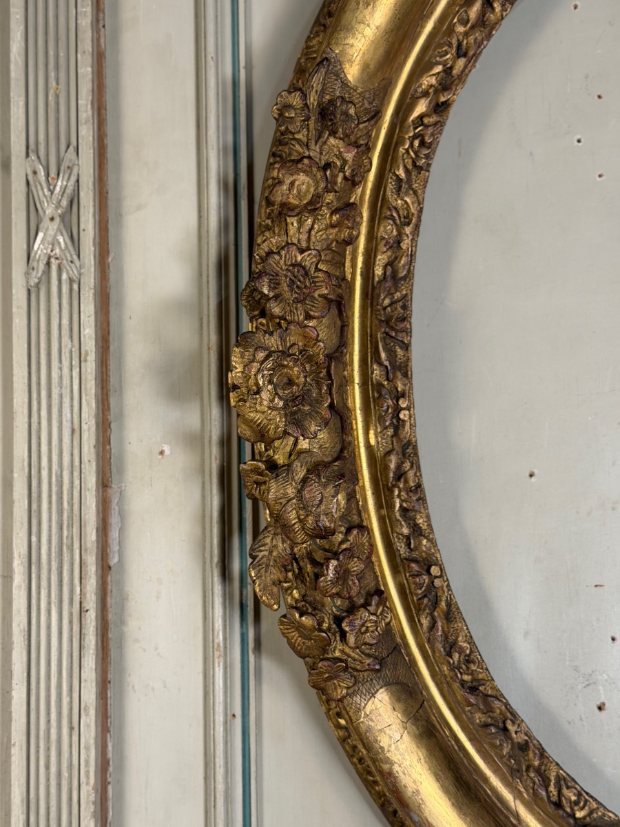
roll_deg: +1.1
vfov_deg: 39.7
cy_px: 414
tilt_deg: +2.8
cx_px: 310
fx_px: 1146
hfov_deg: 30.3
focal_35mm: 48
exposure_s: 1/50
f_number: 1.78
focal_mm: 6.76
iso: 125
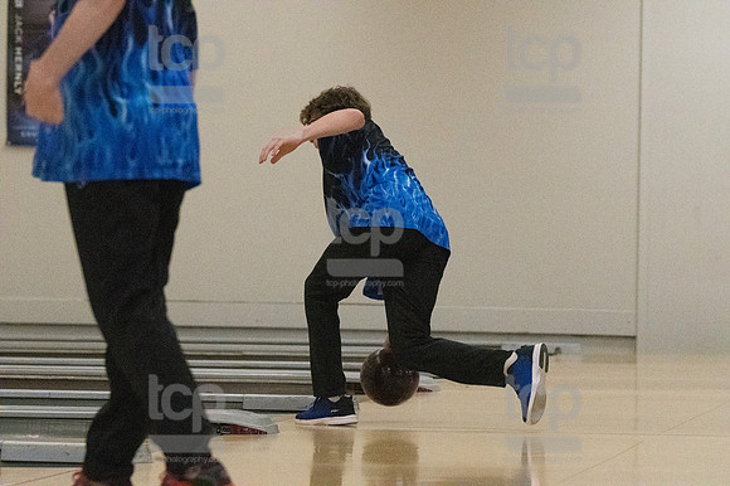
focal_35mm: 187
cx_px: 365
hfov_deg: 11.0
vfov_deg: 7.3
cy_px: 243
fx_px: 3790
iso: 10000
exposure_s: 1/1250
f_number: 4
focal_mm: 125
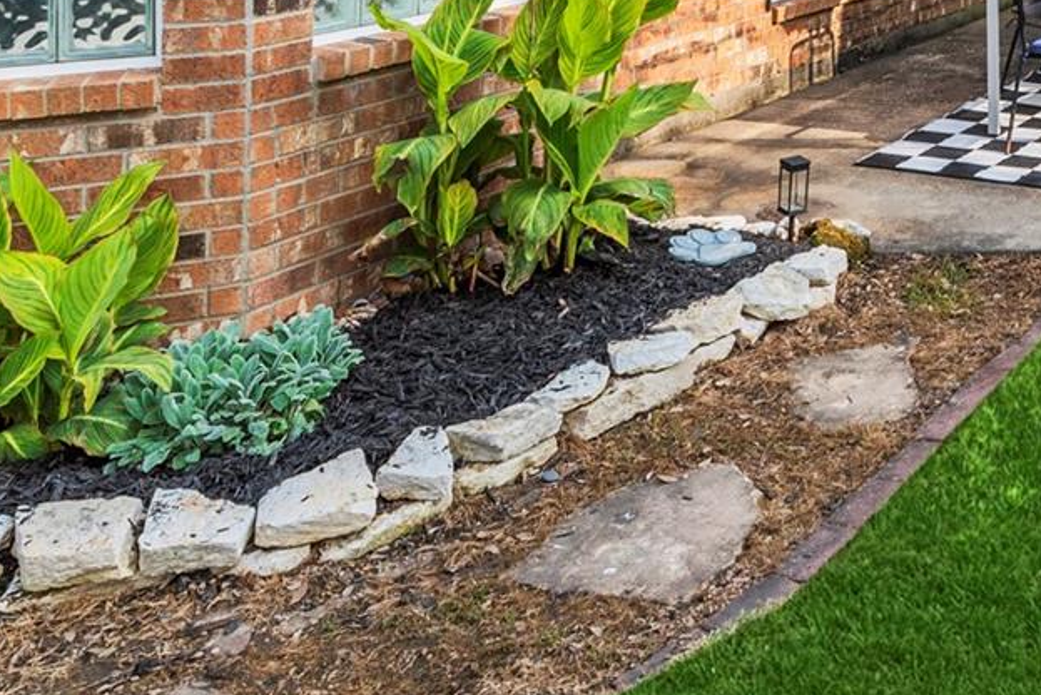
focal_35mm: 46
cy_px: -271
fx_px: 1331
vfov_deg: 24.5
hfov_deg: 35.0
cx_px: 1210
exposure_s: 1/160
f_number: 8
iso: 100
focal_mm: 14
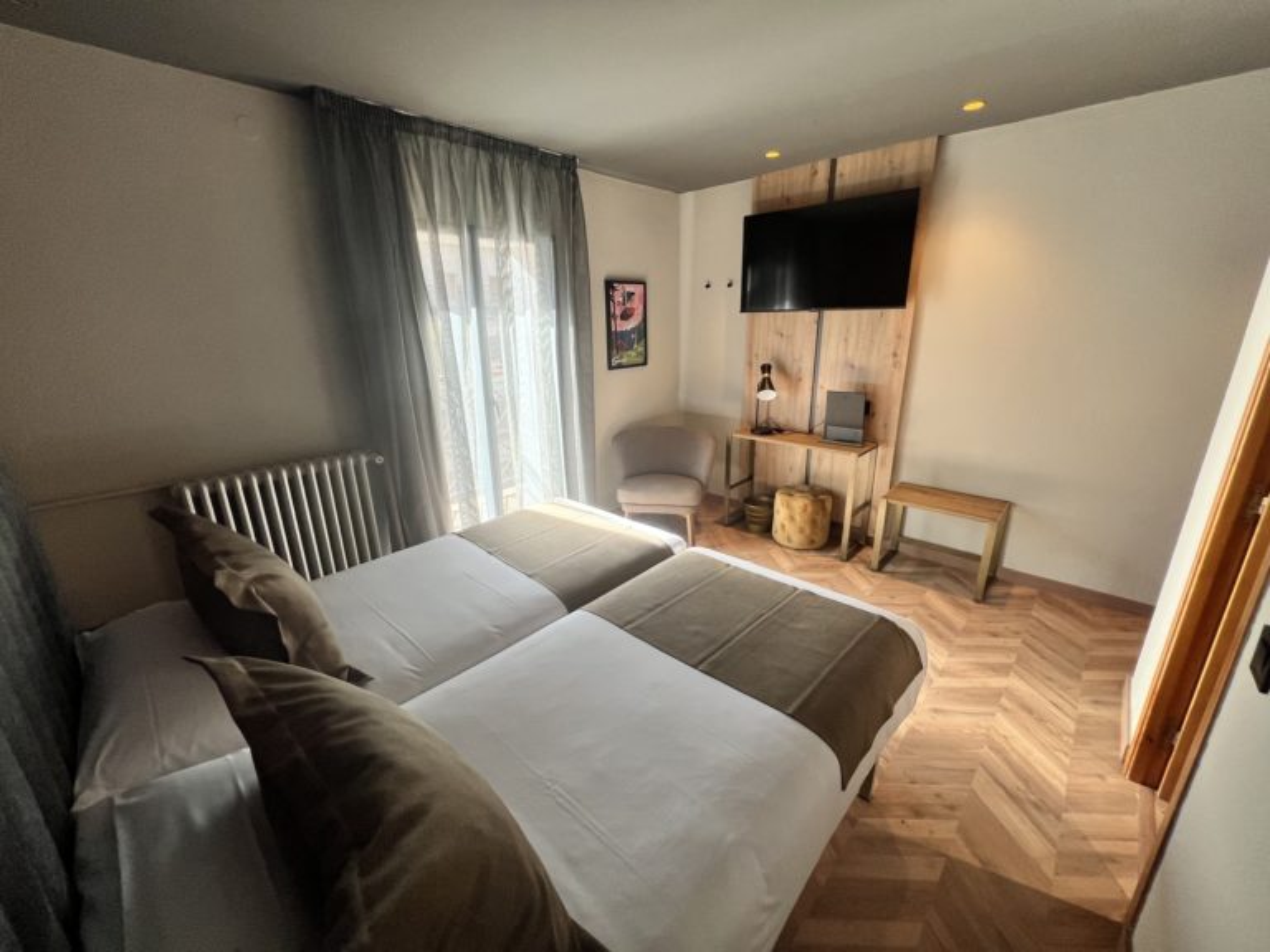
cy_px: 476
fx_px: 477
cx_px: 635
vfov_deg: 89.9
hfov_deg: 106.2
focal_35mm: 13
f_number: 1.8
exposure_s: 1/99
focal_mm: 1.57
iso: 100
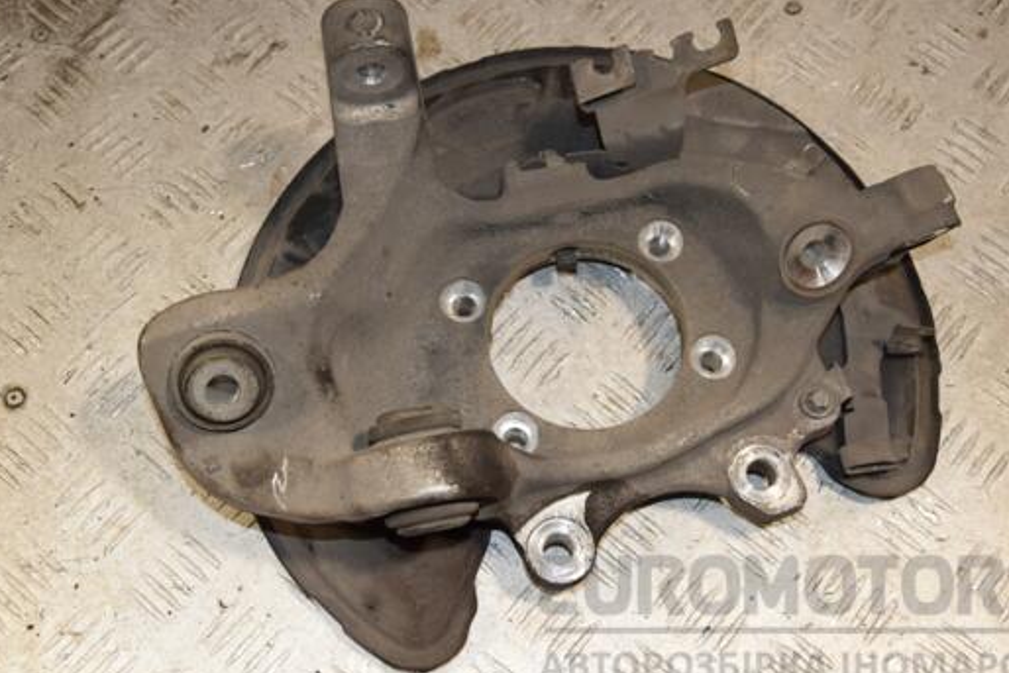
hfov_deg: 40.3
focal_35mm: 49
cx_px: 503
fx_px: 1374
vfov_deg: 27.5
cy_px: 324
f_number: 7.1
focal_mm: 28
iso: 800
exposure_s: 1/200
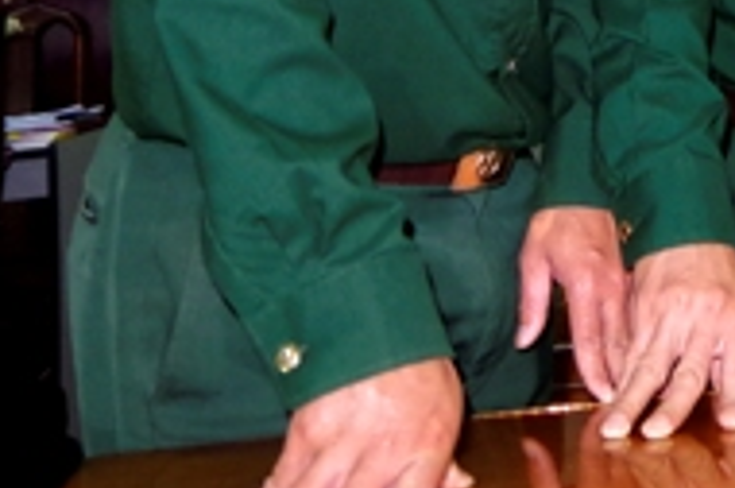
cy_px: -217
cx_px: 1195
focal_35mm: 91
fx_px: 1855
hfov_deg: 18.9
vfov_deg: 14.1
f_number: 4.5
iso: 1600
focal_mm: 18
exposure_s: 1/40
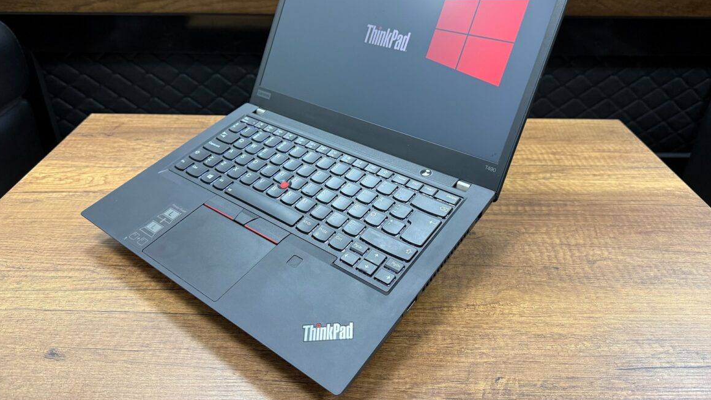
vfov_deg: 42.8
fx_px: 509
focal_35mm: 27
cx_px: 353
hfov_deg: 69.9
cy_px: 166
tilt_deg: -28.6
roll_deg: -1.0
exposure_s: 1/50
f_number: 1.78
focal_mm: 6.76
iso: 250
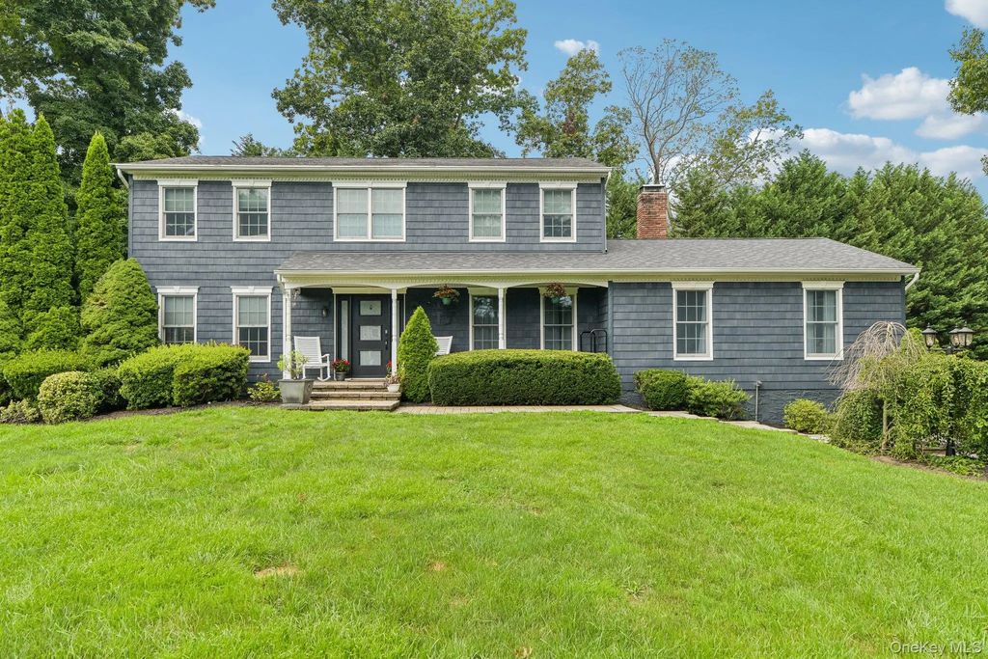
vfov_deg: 55.1
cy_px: 330
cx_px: 494
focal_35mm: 23
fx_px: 631
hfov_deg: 76.1
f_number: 9
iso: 250
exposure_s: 1/200
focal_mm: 23
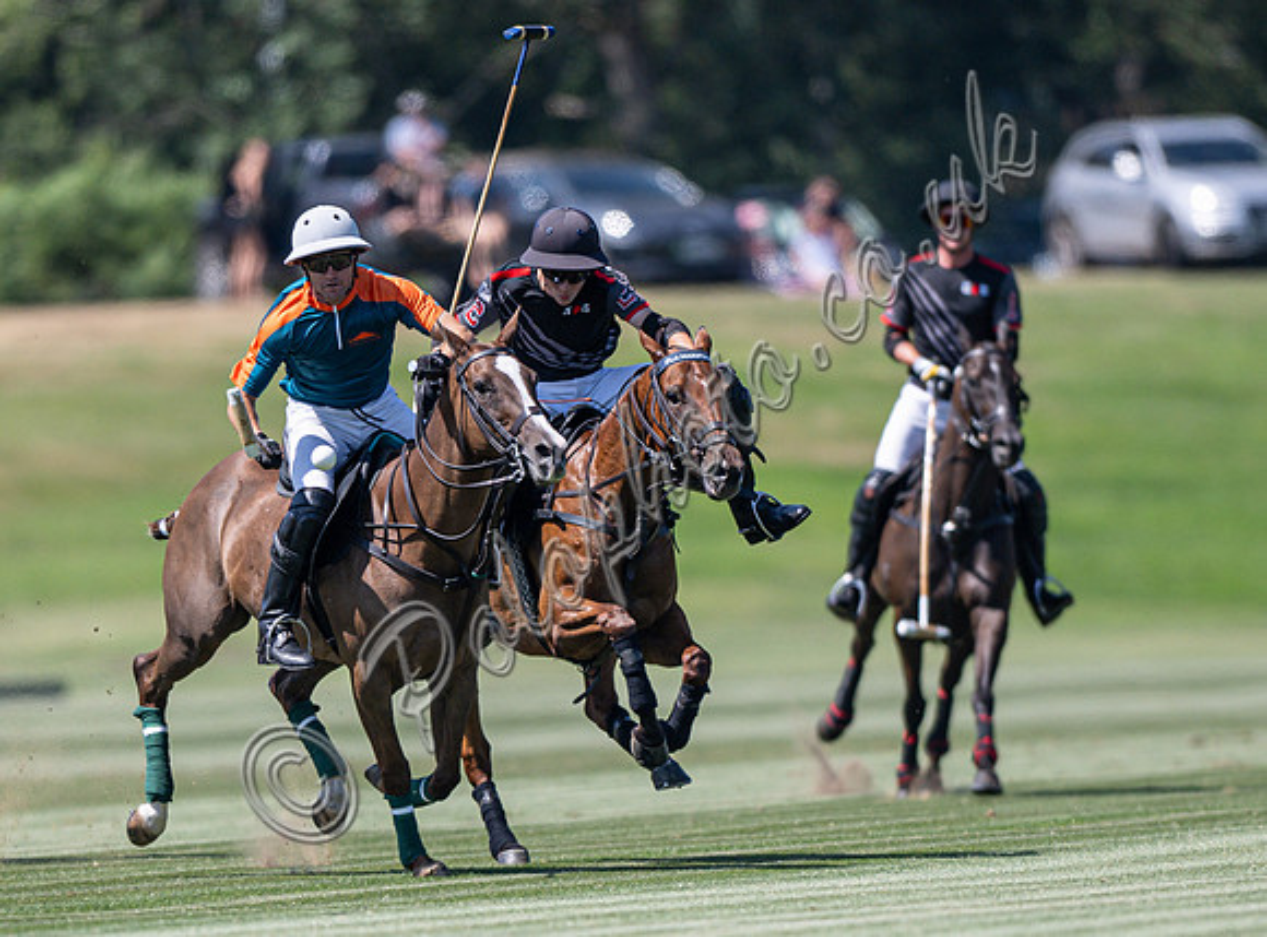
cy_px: 835
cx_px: 483
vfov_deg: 1.6
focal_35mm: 915
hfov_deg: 2.2
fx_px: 33336
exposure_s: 1/3200
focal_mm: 400
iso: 200
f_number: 2.8
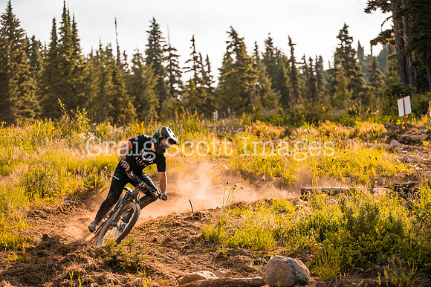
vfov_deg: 15.2
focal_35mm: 90
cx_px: 216
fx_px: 1077
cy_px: 144
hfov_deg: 22.6
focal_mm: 90
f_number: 2.8
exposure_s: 1/1250
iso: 110
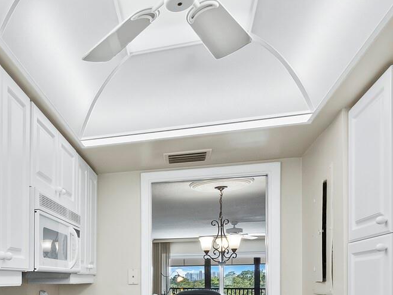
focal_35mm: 34
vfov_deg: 37.9
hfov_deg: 48.9
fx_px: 386
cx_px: 49
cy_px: 285
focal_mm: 7
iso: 400
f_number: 11
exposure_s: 1/6
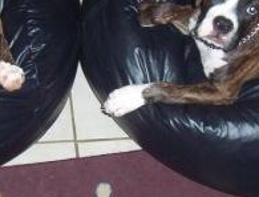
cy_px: 97
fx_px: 616
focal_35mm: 82
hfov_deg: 23.6
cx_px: 75
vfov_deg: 18.1
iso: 140
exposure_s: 1/30
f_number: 2.76
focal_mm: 5.54
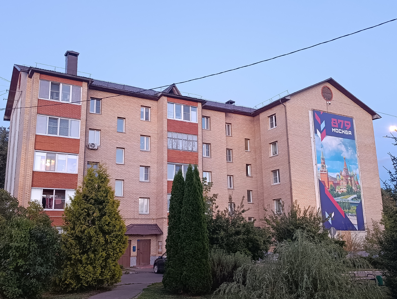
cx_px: 198
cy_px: 150
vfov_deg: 40.8
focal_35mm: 35
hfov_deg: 52.6
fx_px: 402
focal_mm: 6.11
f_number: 1.7
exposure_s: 1/50
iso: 1250
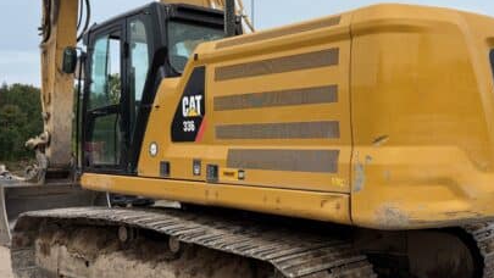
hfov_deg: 47.8
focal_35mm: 42
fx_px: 550
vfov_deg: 28.4
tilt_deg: +4.5
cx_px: 316
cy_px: 133
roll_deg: -0.2
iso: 50
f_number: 1.6
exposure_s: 1/3448
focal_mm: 5.96
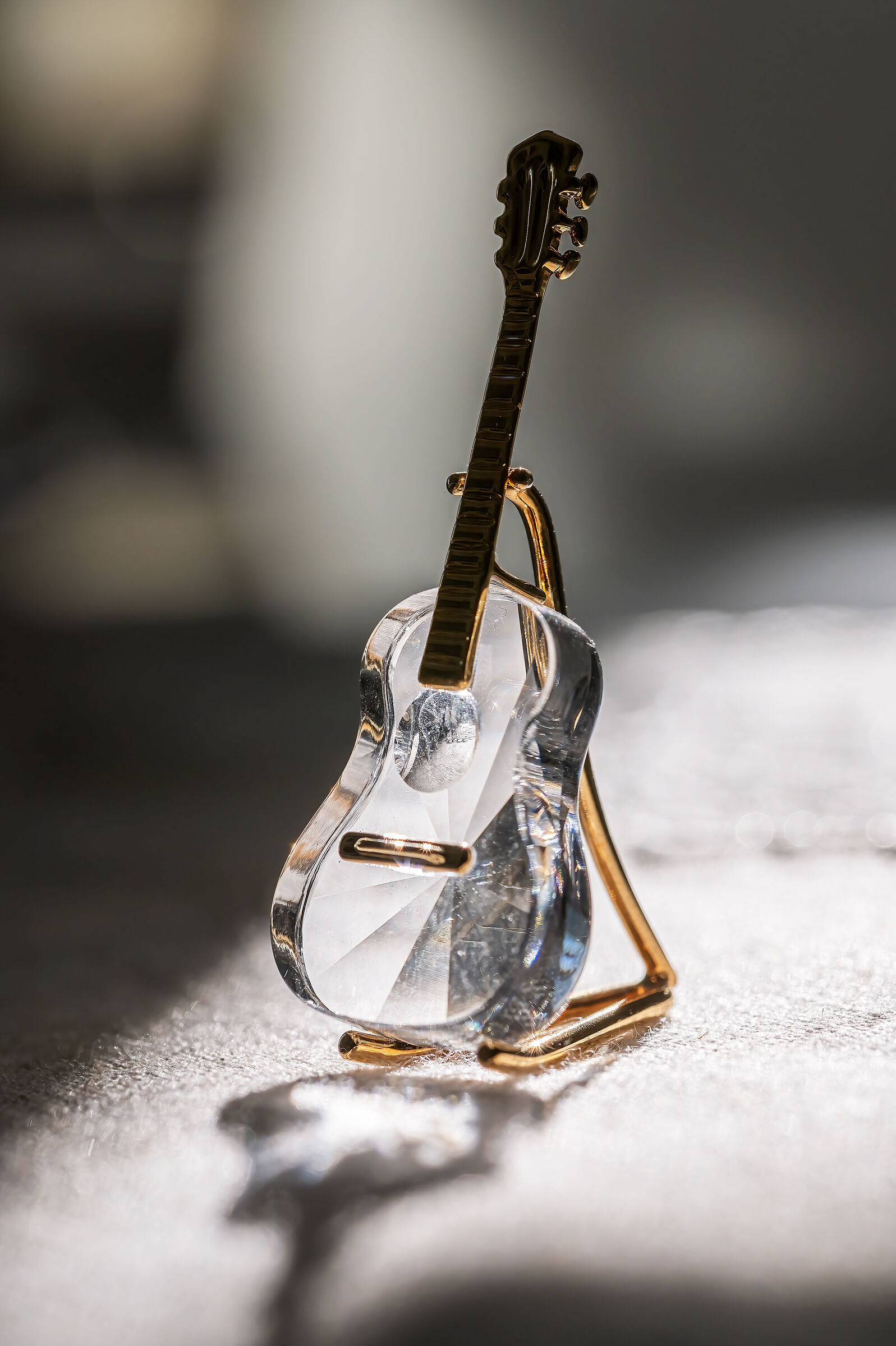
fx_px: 3925
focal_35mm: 105
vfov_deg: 19.5
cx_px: 448
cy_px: 673
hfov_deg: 13.0
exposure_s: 1/1250
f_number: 11
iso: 500
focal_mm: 105
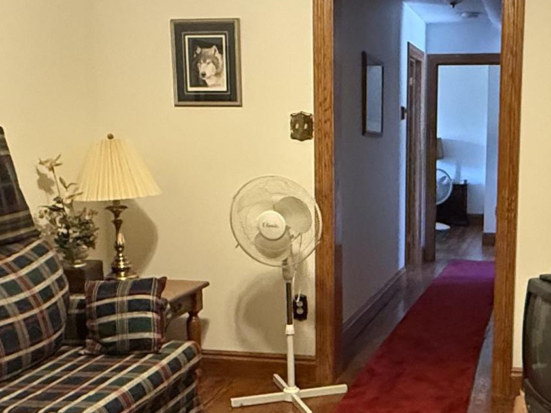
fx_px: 812
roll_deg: -0.2
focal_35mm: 51
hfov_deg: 36.9
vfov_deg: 28.4
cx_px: 386
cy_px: 274
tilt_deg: -8.7
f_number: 2.2
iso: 800
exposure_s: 1/60
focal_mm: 2.22
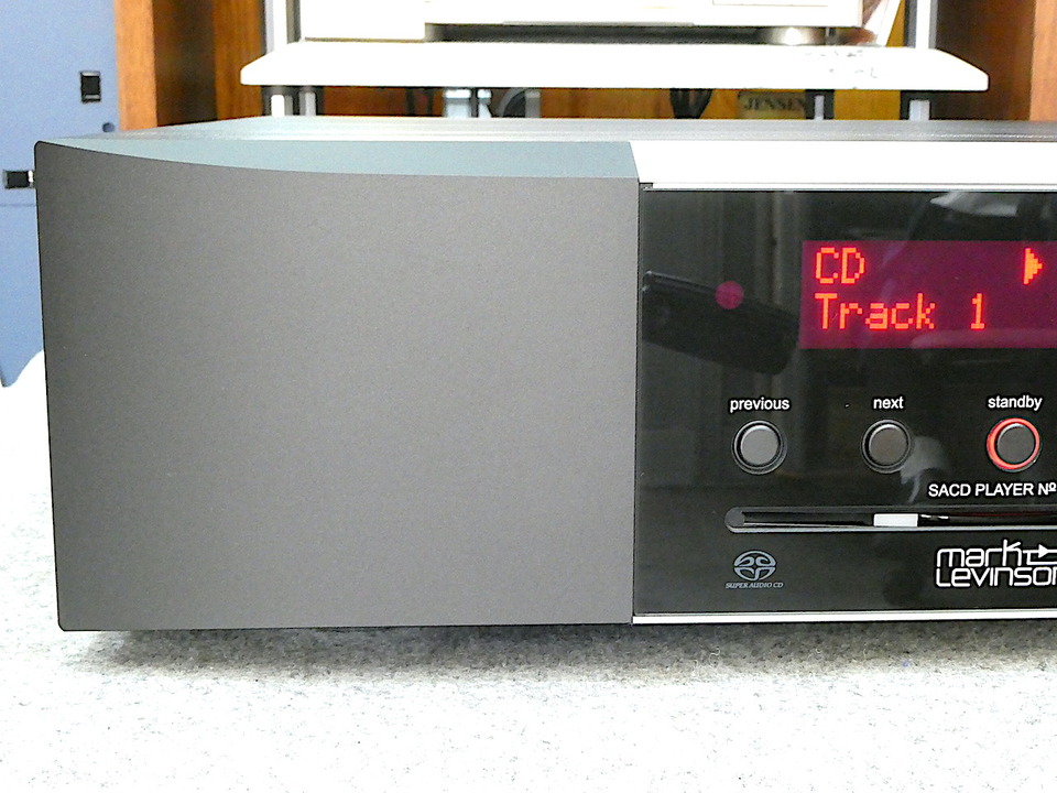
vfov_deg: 29.1
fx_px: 1527
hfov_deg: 38.2
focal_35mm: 50
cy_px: 396
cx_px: 528
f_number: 8
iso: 1600
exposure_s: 1/15
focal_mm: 9
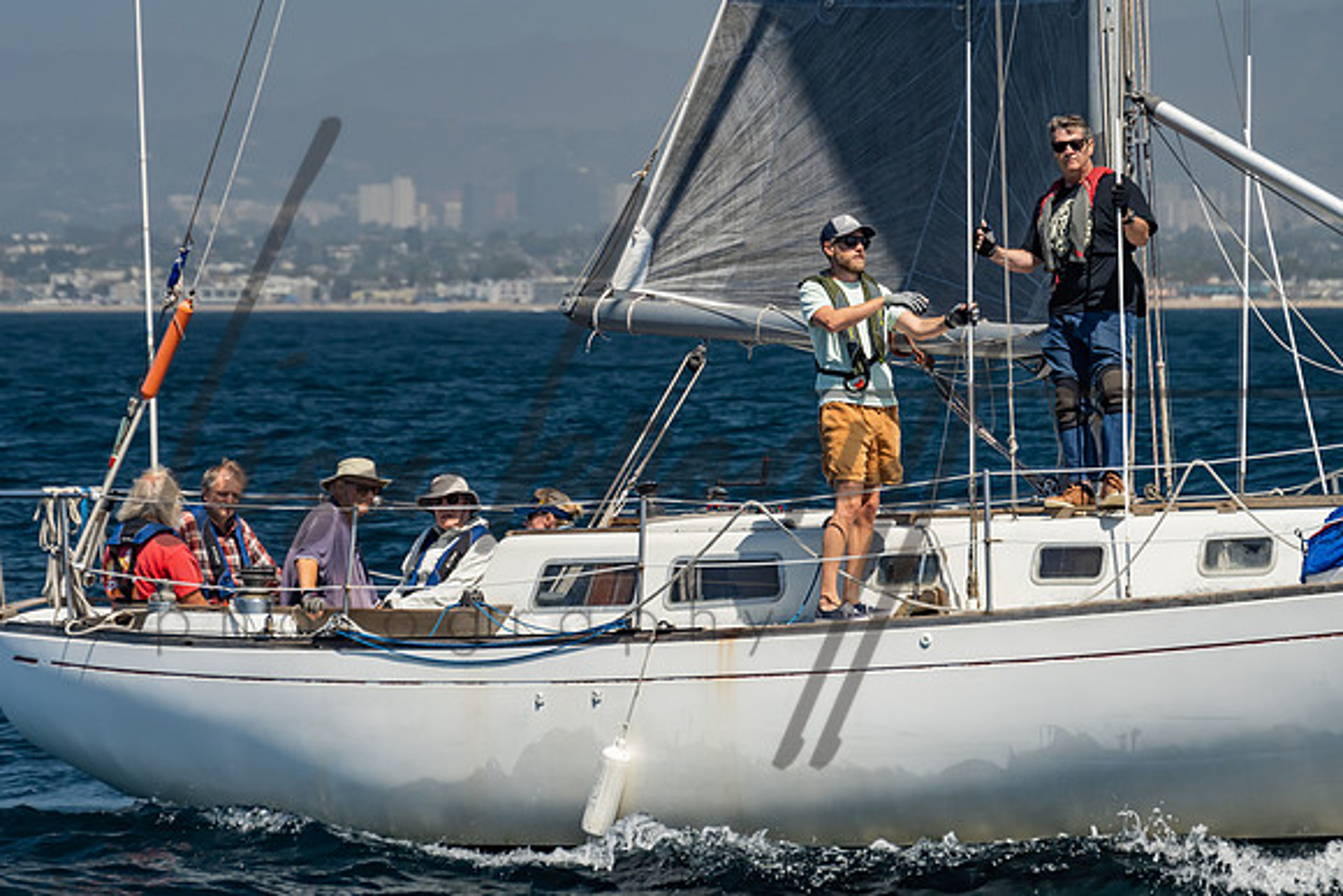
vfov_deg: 5.4
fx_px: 9532
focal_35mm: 255
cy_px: 205
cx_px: 757
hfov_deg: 8.1
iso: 160
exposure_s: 1/640
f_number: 6.3
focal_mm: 150
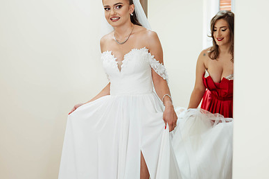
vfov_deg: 20.6
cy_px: 88
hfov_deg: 30.3
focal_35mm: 66
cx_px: 181
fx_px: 493
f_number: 2.8
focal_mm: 42
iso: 1000
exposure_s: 1/125
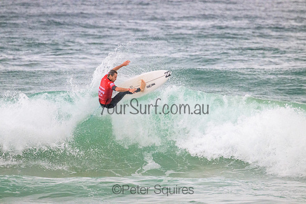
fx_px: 6801
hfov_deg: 2.6
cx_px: 153
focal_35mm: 800
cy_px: 102
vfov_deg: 1.7
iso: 7200
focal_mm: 800
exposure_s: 1/2000
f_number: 11
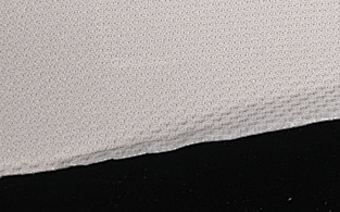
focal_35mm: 264
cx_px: 189
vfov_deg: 4.9
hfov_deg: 8.0
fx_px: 2444
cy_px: -79
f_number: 7.1
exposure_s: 1/80
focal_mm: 50
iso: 160
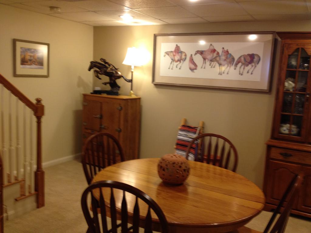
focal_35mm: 35
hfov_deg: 52.6
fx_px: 314
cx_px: 156
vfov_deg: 40.7
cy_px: 116
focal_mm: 4.28
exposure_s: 1/20
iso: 100
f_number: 2.4
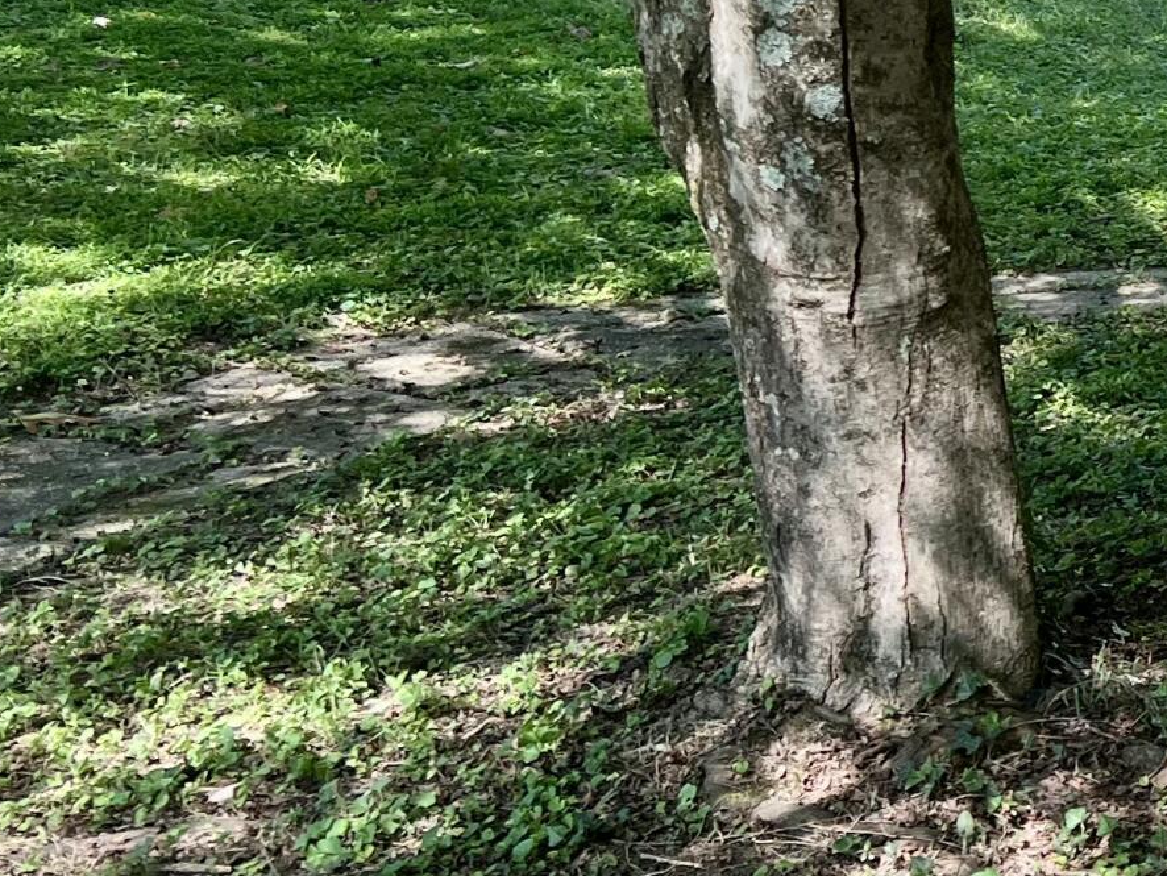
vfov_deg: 16.6
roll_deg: +1.0
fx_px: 2968
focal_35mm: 88
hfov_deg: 19.0
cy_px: 146
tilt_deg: -8.8
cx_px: 1851
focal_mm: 5.7
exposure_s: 1/597
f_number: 1.5
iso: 50
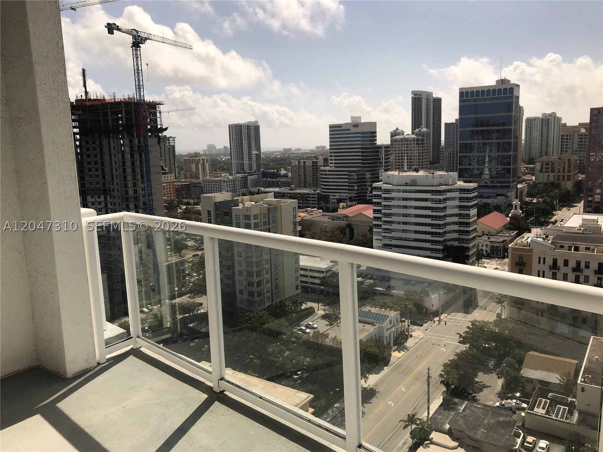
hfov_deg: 63.4
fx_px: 488
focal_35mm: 28
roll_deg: +1.5
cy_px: 226
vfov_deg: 49.7
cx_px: 302
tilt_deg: -8.6
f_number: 1.8
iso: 25
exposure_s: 1/5988
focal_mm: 3.99
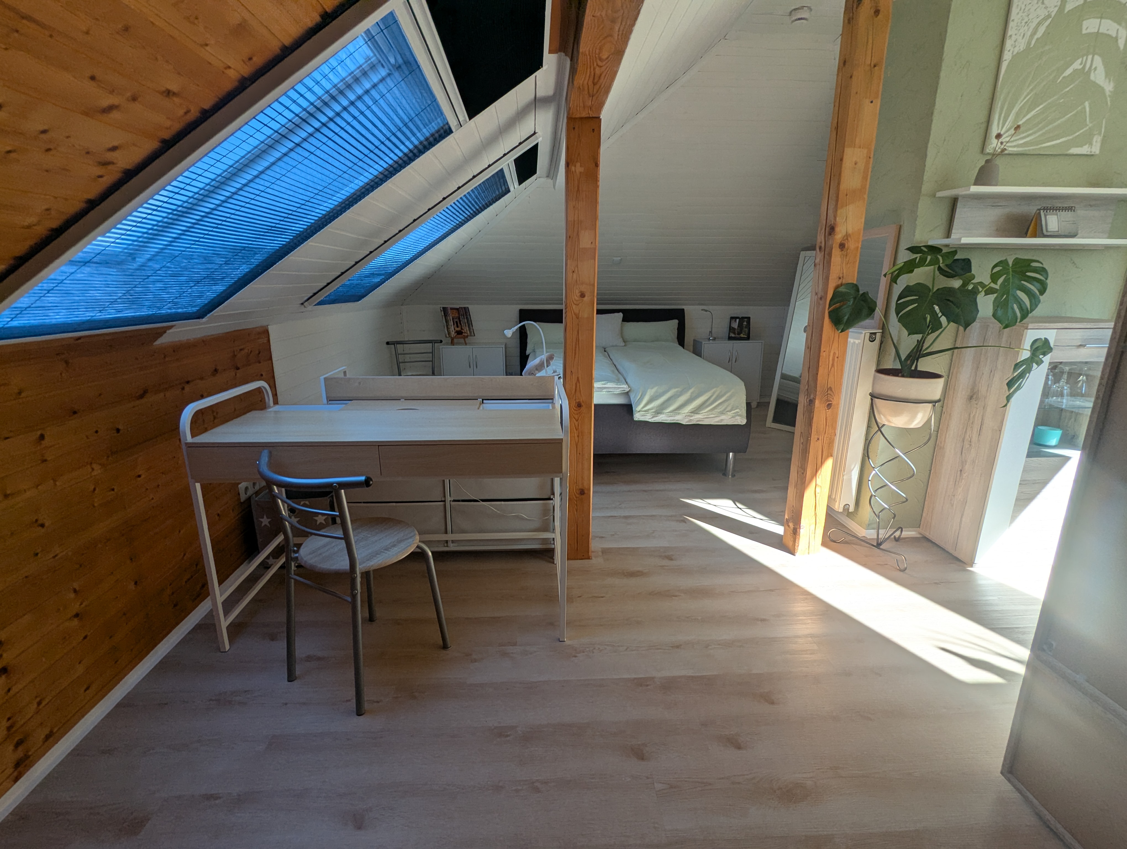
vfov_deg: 78.2
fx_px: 522
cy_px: 424
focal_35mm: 16
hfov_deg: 94.4
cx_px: 564
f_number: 2.2
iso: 66
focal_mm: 2.35
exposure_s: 1/192
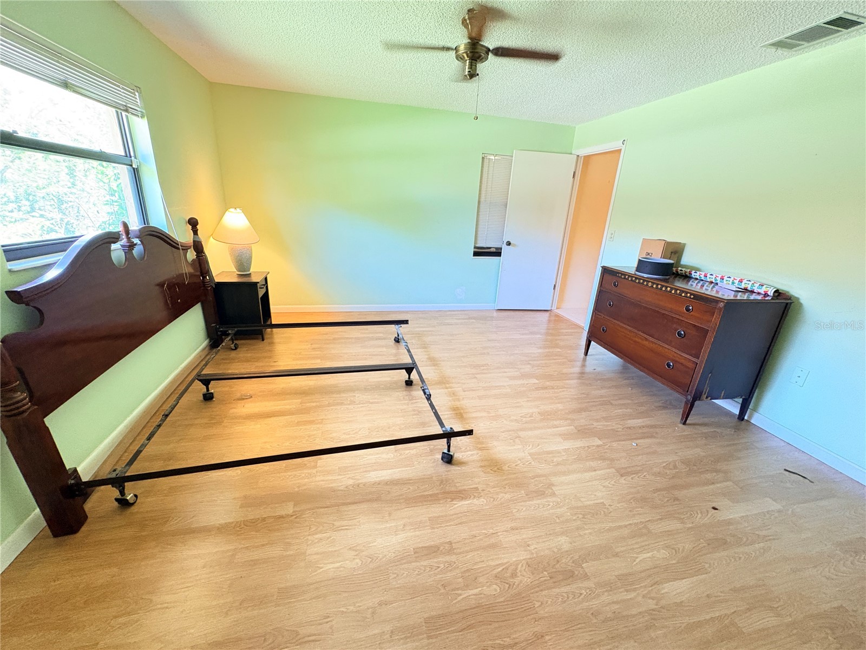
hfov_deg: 102.1
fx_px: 350
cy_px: 325
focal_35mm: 14
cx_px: 433
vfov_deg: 85.7
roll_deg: -3.1
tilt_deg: -18.5
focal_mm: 2.22
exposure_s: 1/40
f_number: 2.2
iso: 640
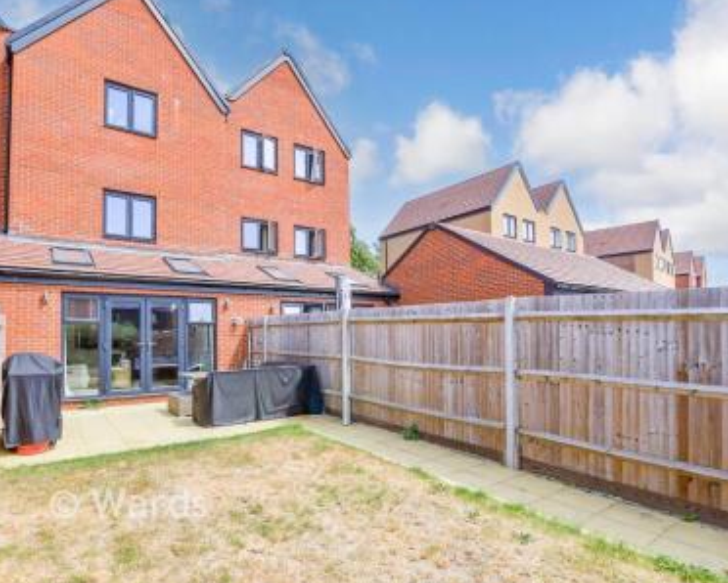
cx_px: 352
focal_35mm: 18
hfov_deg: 86.3
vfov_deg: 73.8
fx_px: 388
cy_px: 291
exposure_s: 1/500
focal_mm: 10
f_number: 8
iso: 200
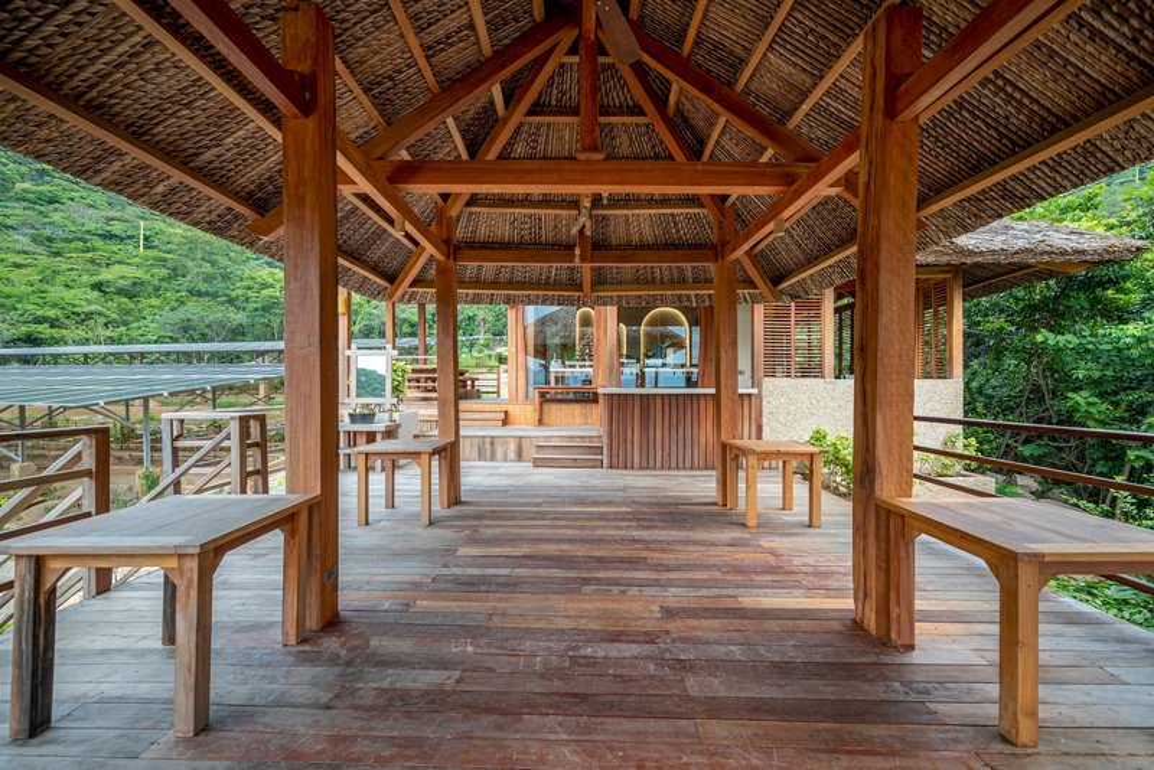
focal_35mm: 14
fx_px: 449
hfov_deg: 104.2
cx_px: 577
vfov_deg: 81.3
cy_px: 385
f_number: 9
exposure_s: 1/6
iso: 100
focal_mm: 14
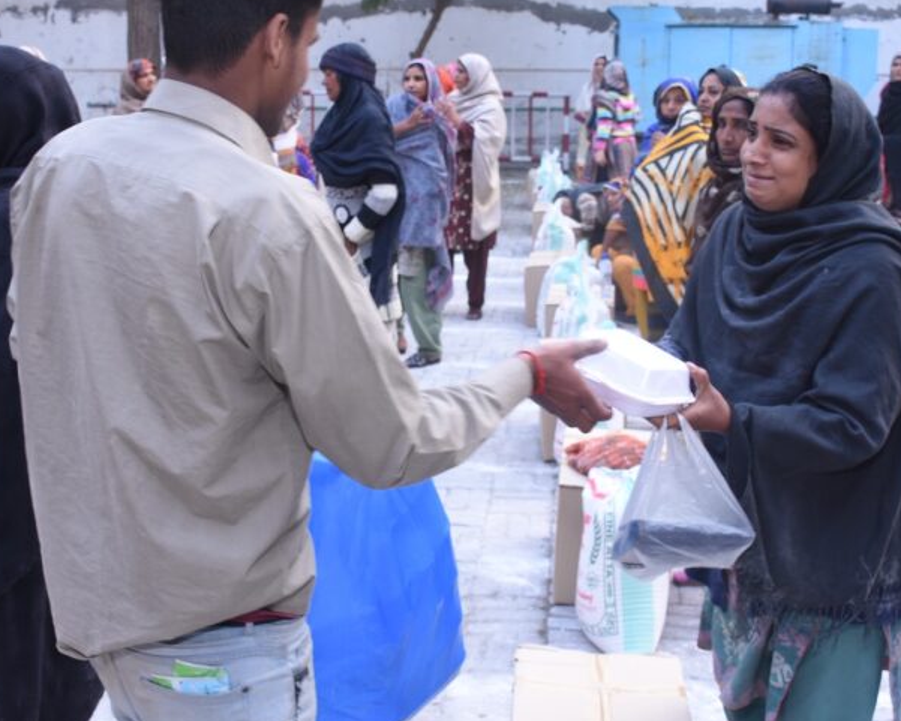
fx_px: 1280
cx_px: 435
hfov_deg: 38.8
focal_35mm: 48
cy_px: 307
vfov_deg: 31.4
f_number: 4.5
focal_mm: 20
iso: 500
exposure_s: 1/125
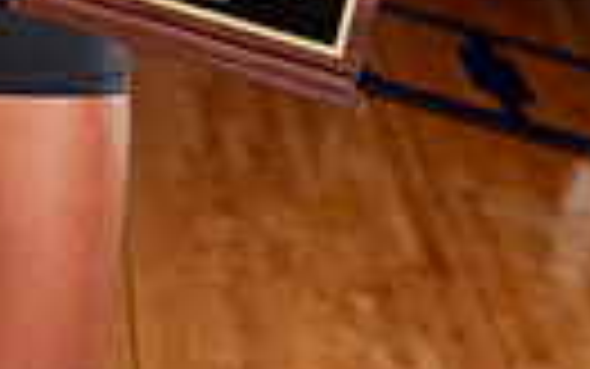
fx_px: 3941
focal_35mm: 245
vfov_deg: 5.2
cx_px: 23
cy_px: -572
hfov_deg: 8.5
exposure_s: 1/250
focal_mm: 70
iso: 200
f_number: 5.6
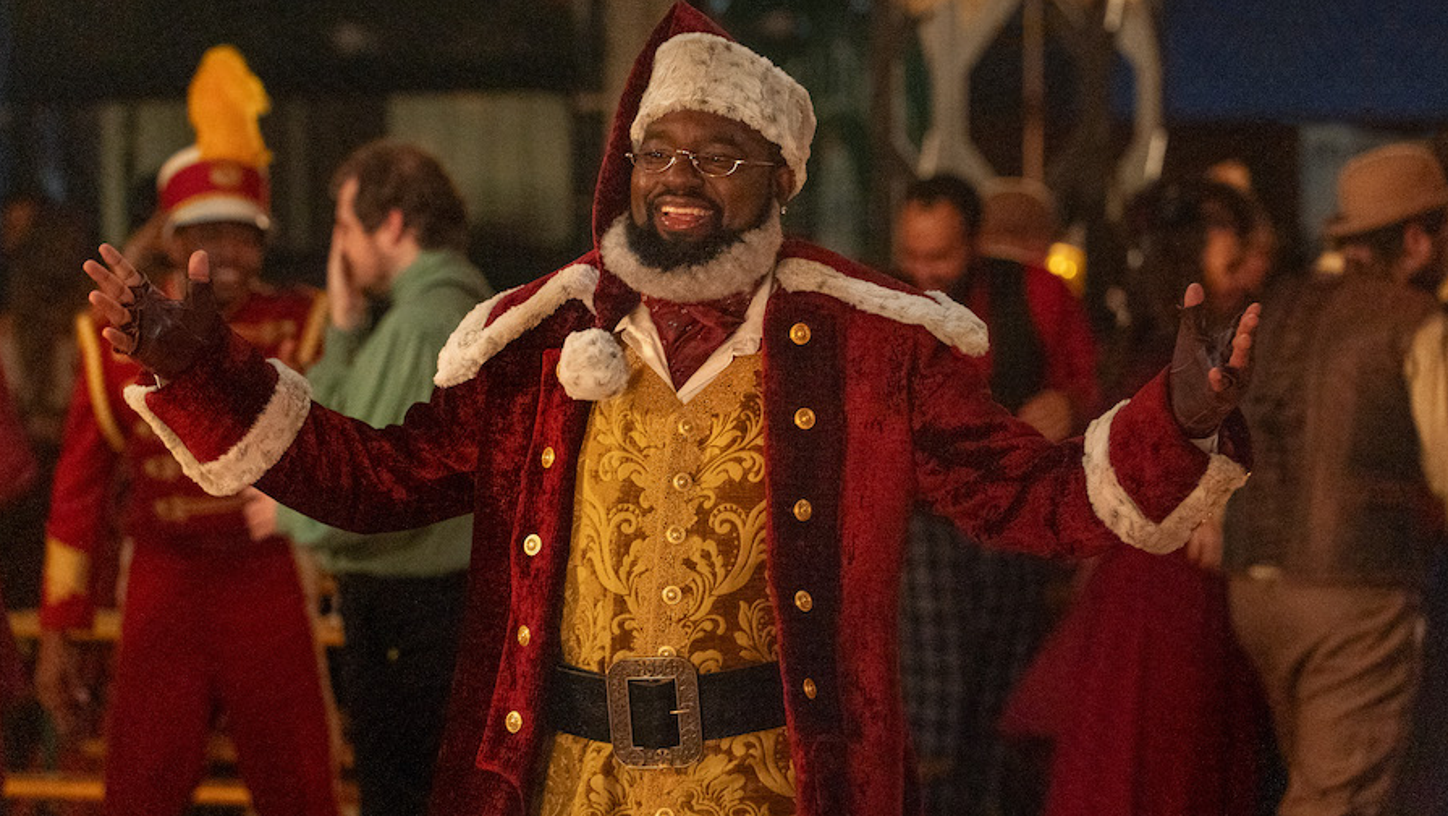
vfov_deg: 7.6
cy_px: 380
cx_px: 725
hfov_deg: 13.5
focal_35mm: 159
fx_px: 6106
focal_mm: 151
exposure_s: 1/500
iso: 6400
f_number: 4.5
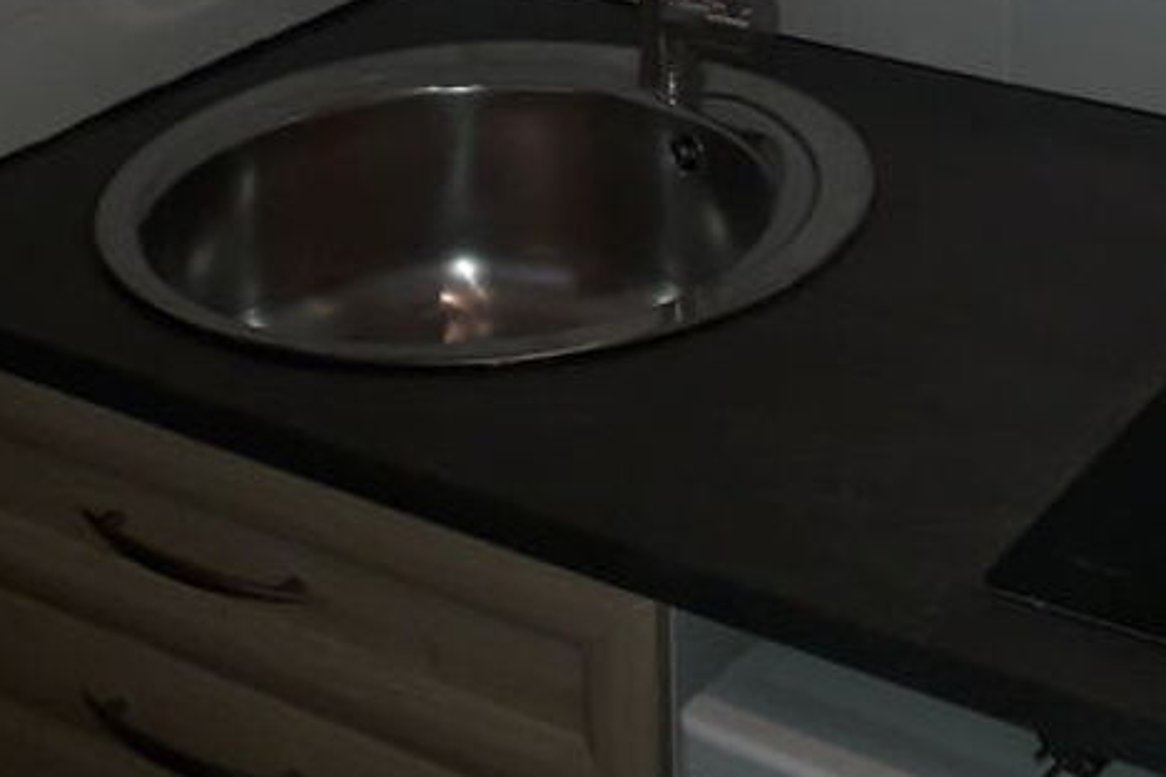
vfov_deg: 15.6
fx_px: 2591
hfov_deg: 25.2
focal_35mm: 80
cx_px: 782
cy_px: -407
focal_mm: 3.6
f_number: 1.9
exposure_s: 1/50
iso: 80
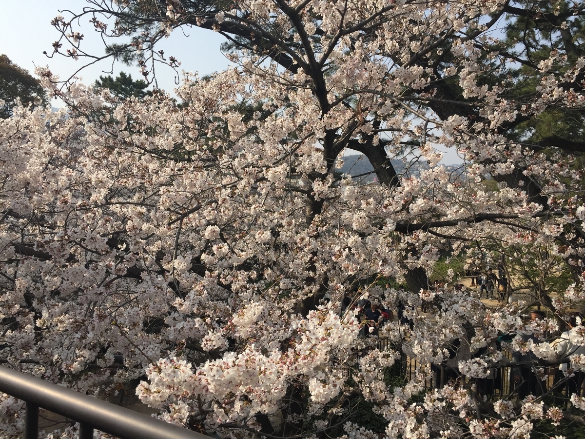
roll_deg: -2.6
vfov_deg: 48.2
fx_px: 490
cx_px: 292
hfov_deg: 61.7
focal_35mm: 29
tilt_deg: -0.4
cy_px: 220
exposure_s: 1/1647
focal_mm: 4.15
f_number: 2.2
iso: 32
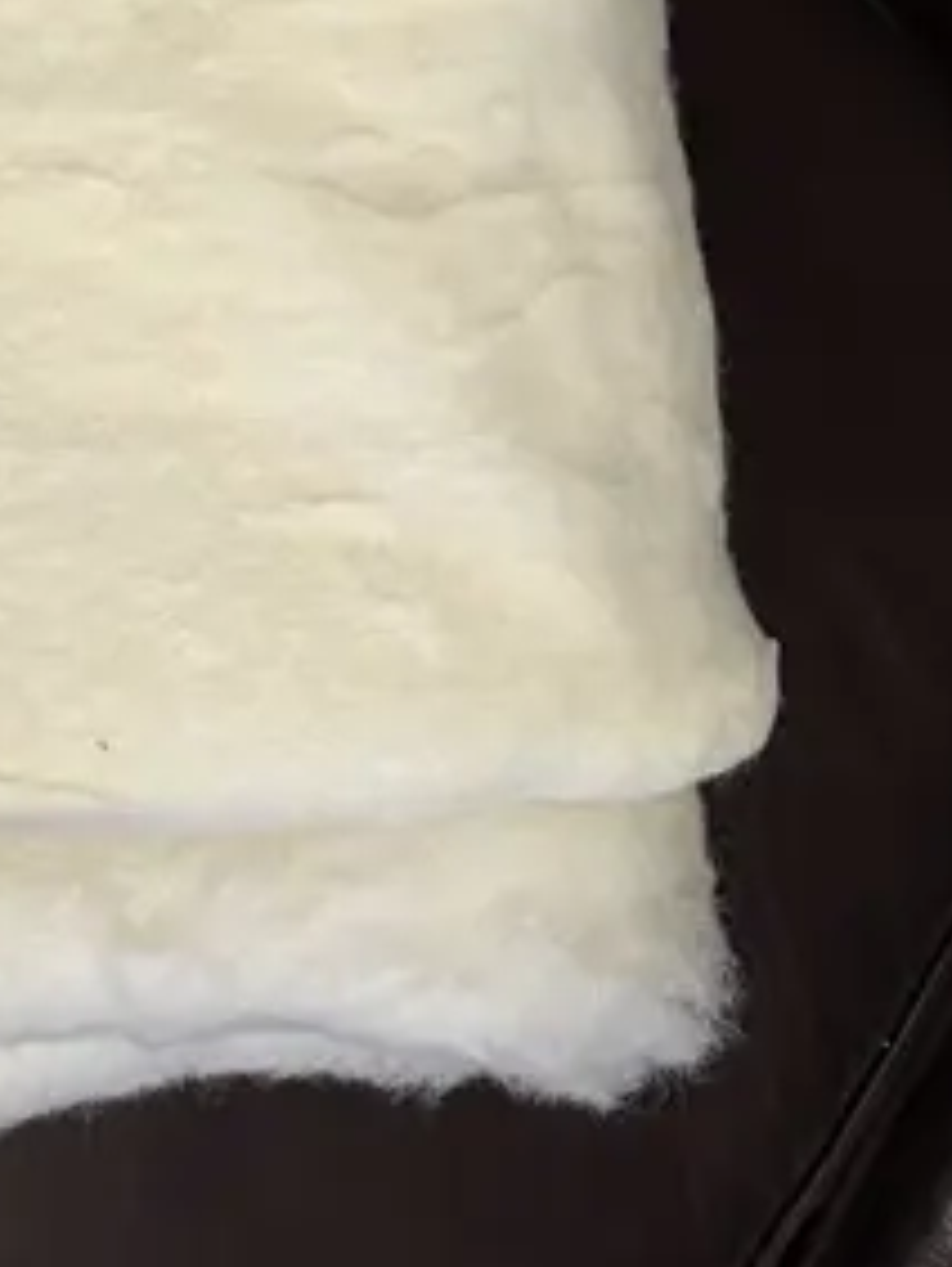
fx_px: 3185
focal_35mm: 87
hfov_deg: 15.7
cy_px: -1011
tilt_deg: -60.6
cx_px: -472
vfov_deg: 18.0
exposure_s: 1/100
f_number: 1.78
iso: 160
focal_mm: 6.86
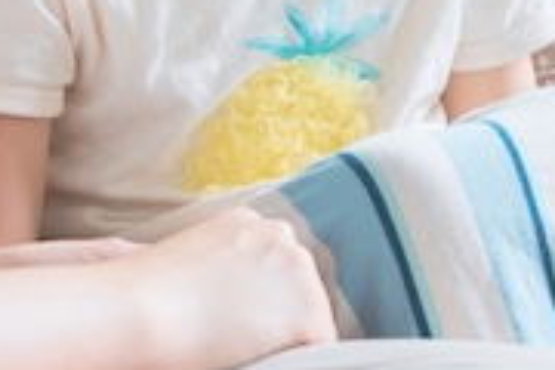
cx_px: 182
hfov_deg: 8.8
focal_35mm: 235
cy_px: -427
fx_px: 3623
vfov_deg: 5.7
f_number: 4
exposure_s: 1/125
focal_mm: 53
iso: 400
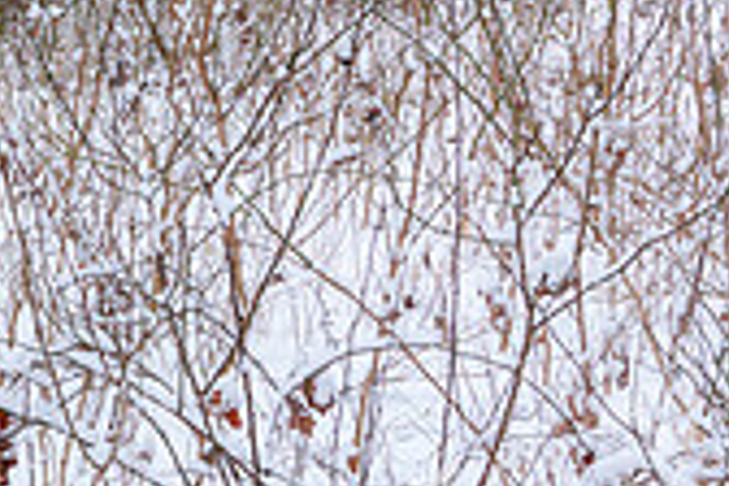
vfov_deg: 10.9
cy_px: -223
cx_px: -525
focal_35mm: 121
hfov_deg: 15.0
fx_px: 2450
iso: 100
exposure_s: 1/10
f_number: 13
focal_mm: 35
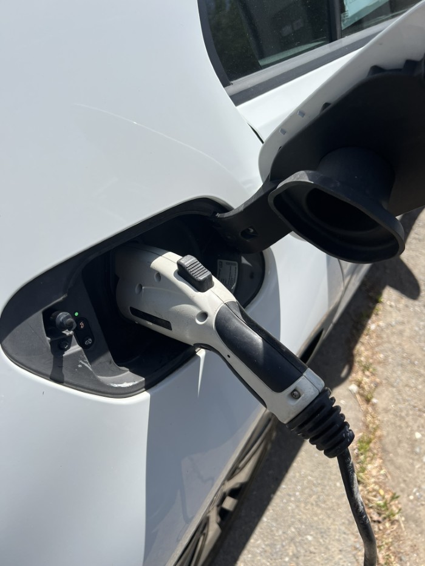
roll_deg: -5.0
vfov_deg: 67.3
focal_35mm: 26
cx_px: 212
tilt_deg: -42.7
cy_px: 283
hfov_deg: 53.1
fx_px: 426
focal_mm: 5.7
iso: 50
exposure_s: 1/3831
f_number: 1.5
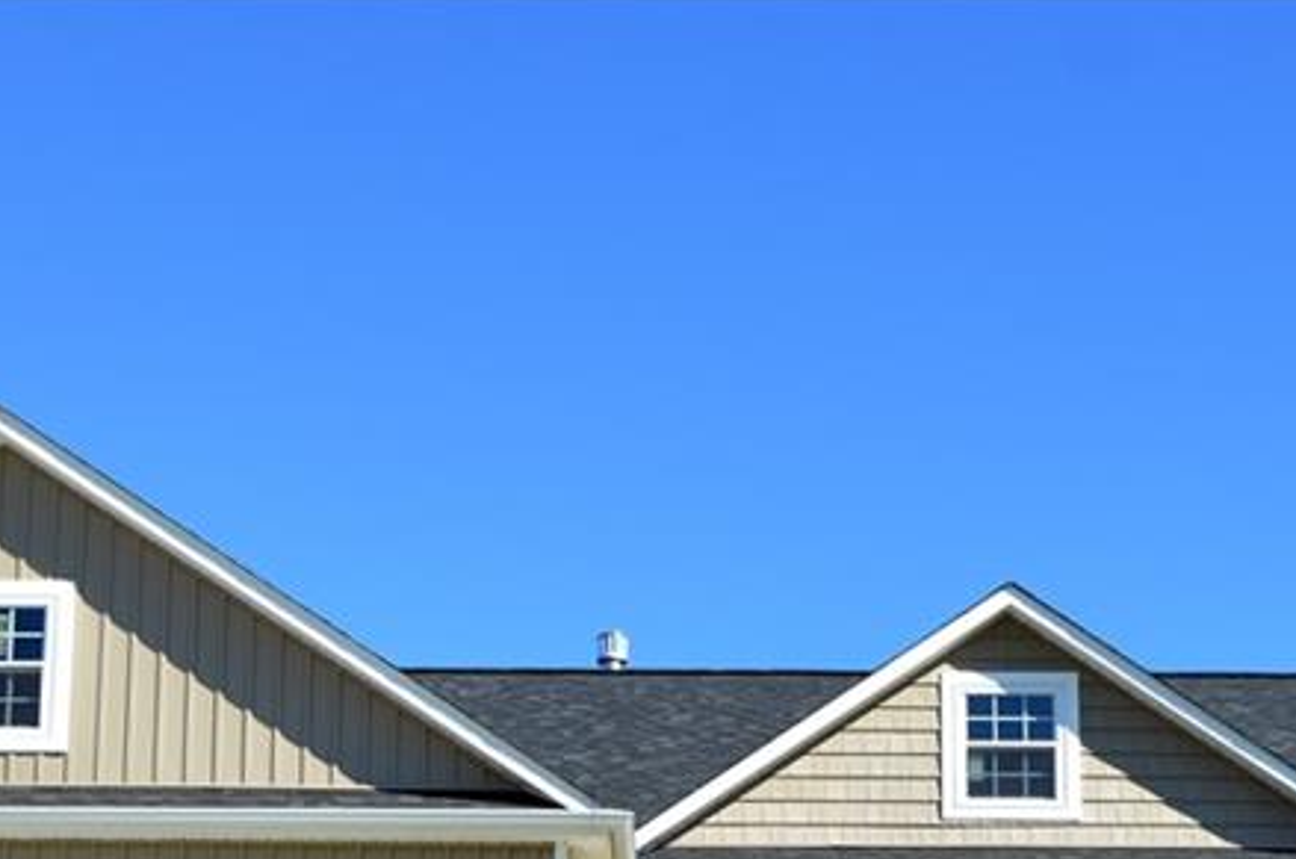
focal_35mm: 77
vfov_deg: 17.0
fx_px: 2767
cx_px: 729
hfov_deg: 26.3
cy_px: 995
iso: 100
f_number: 8
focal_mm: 22
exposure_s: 1/250
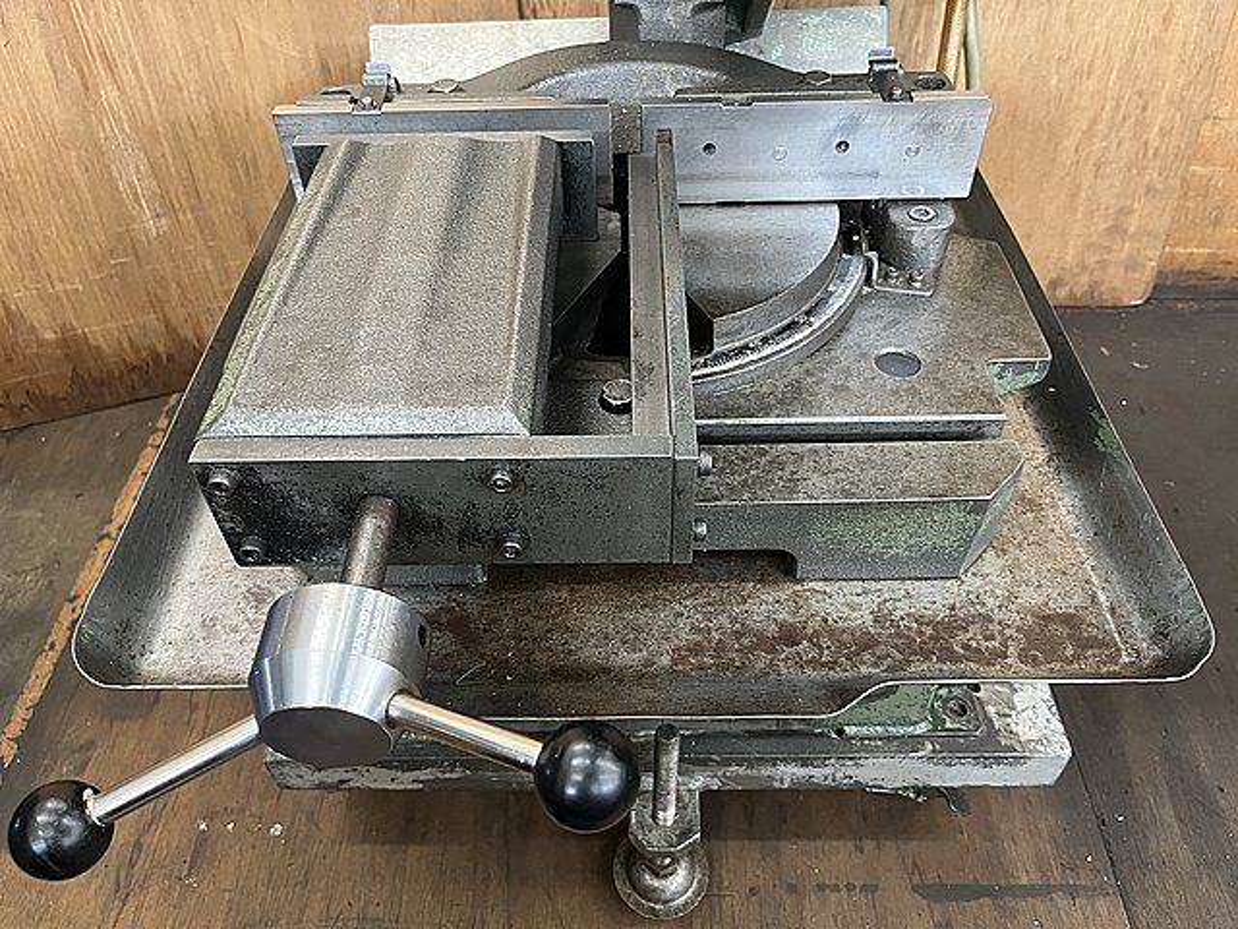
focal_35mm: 26
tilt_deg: -46.2
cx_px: 619
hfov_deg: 67.3
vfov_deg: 53.1
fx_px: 930
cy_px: 464
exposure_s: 1/60
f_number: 1.6
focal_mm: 5.1
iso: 250
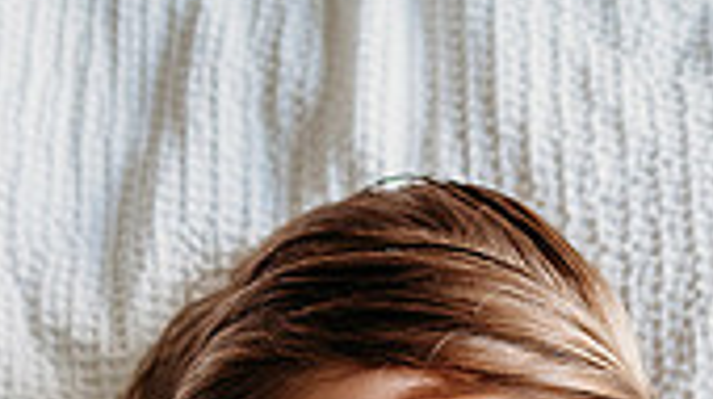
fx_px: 1623
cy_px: 779
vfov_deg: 12.4
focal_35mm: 86
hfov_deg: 24.3
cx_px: 596
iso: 800
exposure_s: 1/200
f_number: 2.8
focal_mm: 24
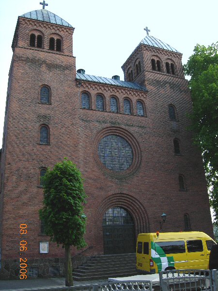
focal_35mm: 36
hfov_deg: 39.7
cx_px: 109
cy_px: 146
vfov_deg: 51.4
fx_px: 302
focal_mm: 7.5
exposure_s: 1/181
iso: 50
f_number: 4.3
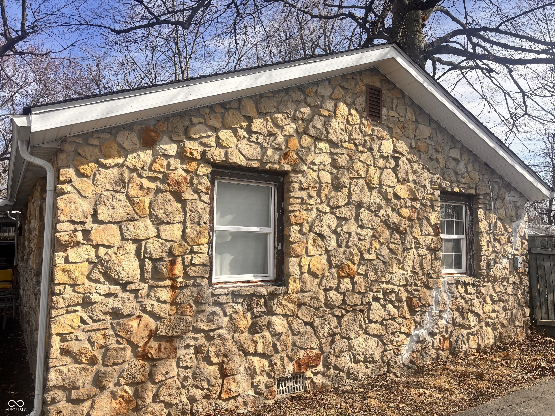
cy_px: 208
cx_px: 278
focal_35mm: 26
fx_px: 417
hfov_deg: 67.3
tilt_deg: +4.4
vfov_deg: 53.1
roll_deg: -0.7
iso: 50
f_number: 1.6
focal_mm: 5.96
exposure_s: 1/2342
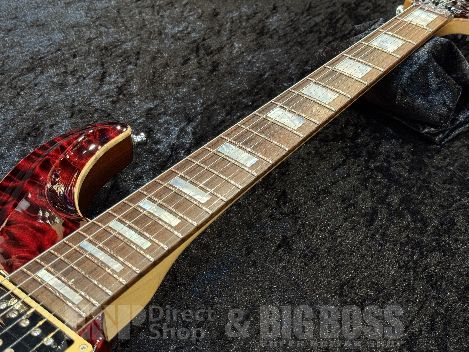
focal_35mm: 48
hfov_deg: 39.7
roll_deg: -5.8
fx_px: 650
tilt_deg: -39.5
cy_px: 176
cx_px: 234
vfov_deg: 30.3
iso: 250
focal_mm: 6.76
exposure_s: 1/40
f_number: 1.78
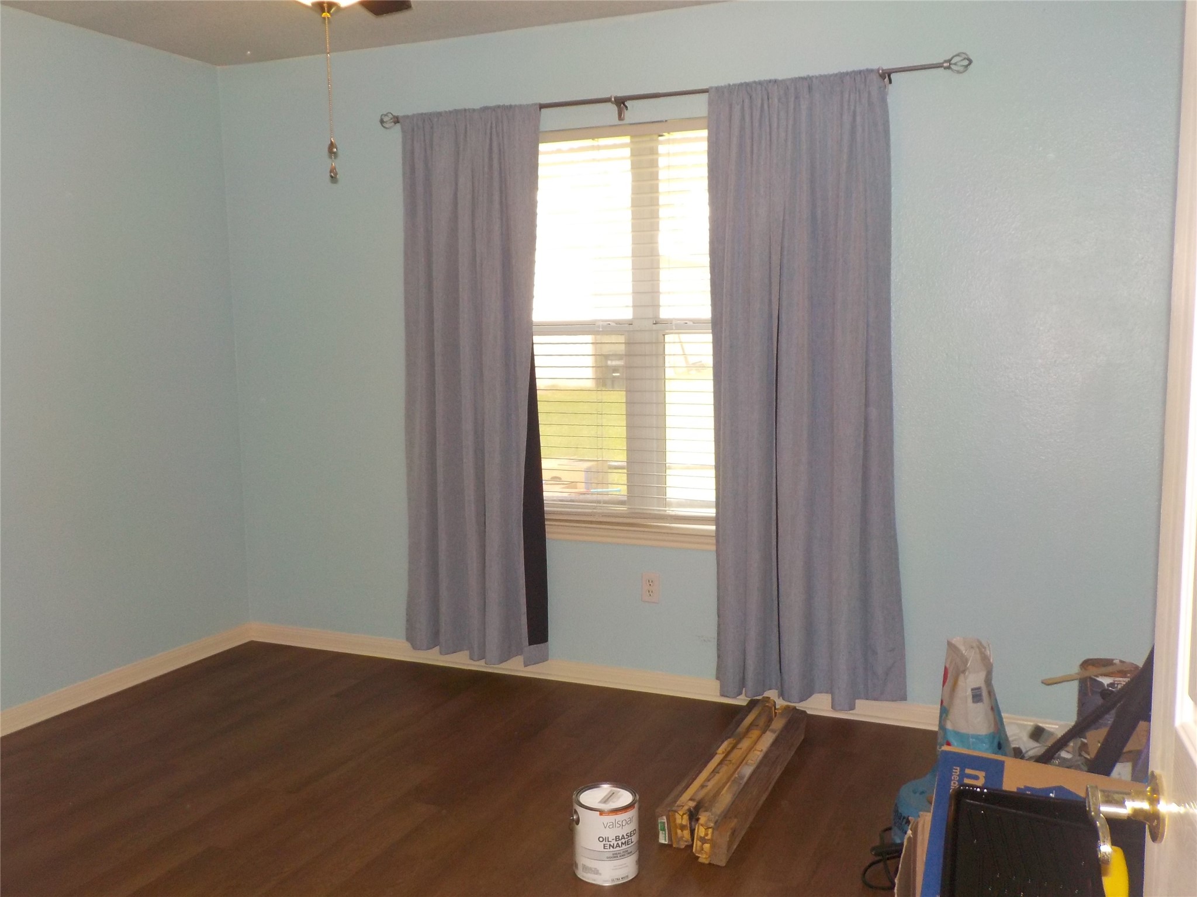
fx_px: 1037
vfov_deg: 46.8
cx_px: 598
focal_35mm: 30
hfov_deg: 60.0
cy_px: 448
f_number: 3.3
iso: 200
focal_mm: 4.1
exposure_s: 1/30
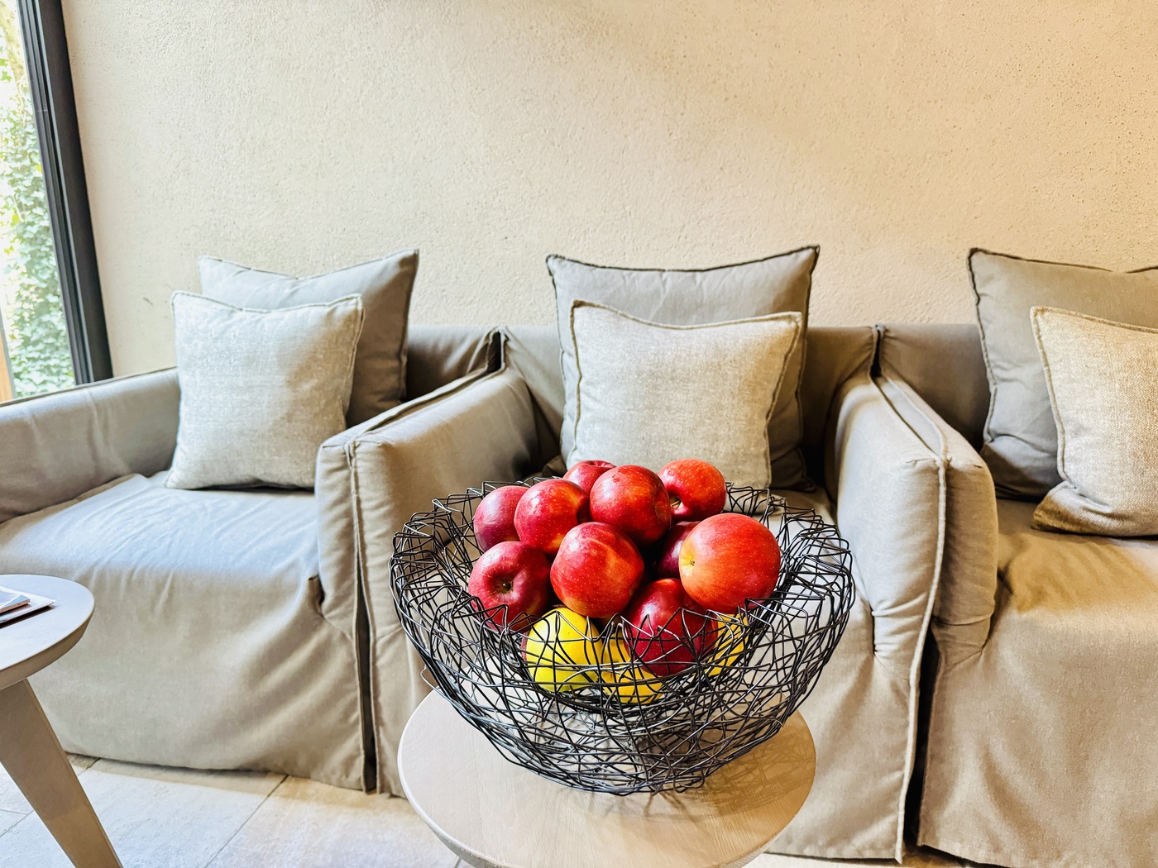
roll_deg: +0.7
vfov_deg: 56.8
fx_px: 803
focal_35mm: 24
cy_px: 434
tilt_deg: -13.2
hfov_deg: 71.6
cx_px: 579
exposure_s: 1/50
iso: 800
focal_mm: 6.76
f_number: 1.78
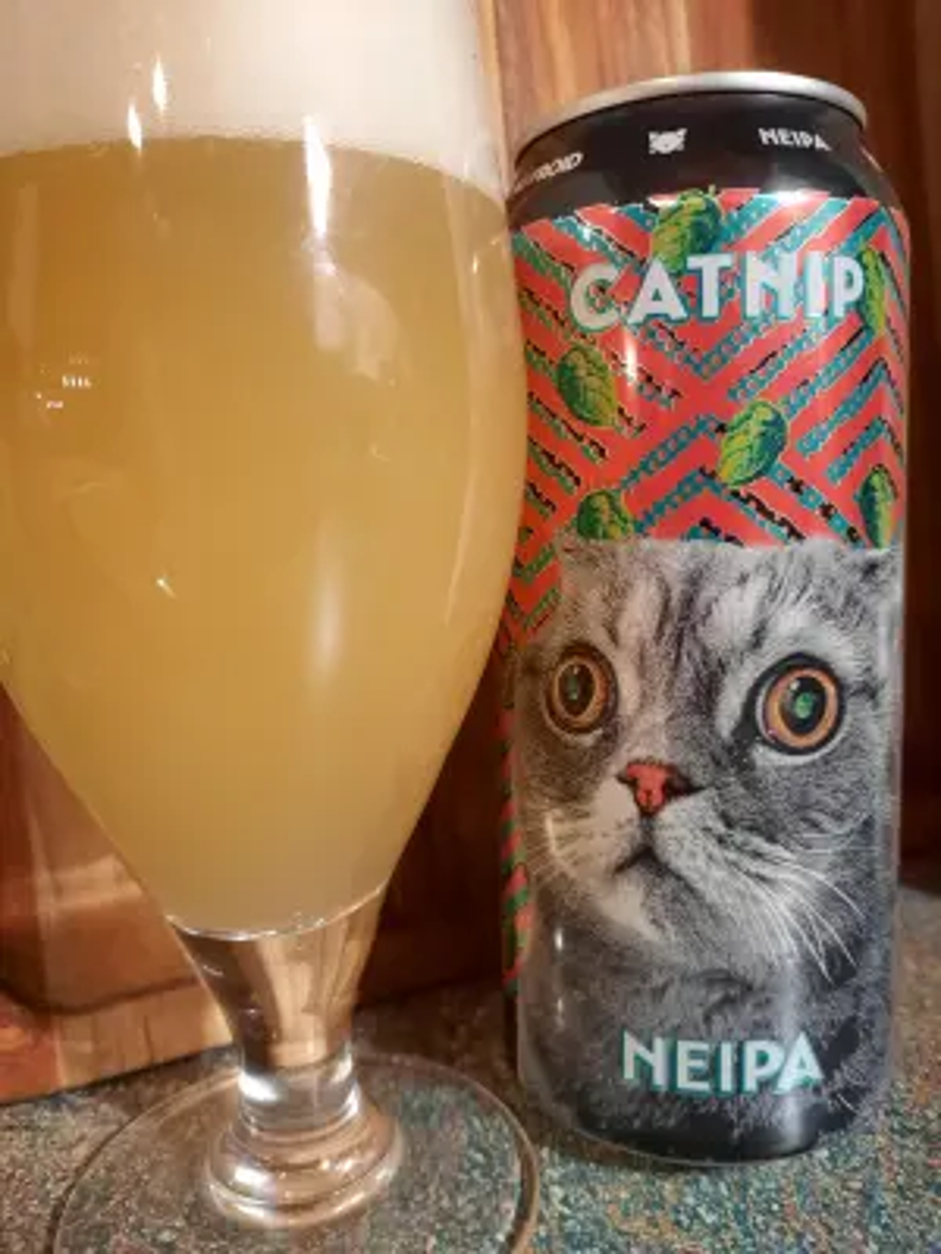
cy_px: 627
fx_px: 906
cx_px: 470
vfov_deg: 69.4
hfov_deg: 54.9
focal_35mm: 25
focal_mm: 4.6
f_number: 2
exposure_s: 1/30
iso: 320
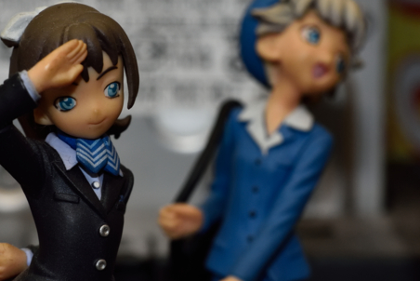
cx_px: 175
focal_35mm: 191
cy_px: 124
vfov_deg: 7.2
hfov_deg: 10.8
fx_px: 2230
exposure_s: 1/160
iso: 2500
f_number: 11
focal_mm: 135
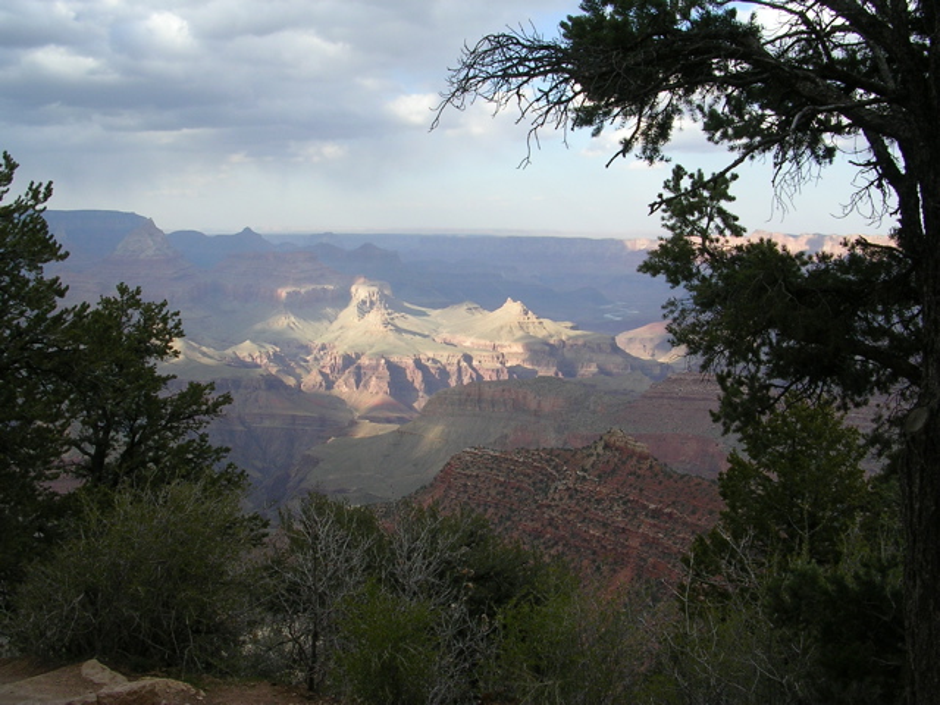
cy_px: 352
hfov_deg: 49.0
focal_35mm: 38
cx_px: 470
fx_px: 1032
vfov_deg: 37.7
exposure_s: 1/136
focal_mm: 5.8
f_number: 5.6
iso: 50
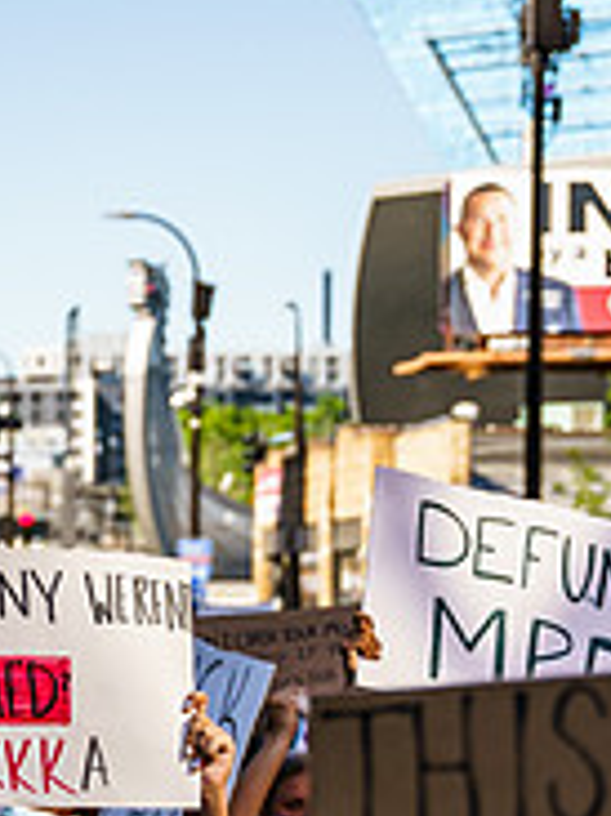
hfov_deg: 10.4
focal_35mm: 141
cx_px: -72
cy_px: 675
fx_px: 3322
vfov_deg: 13.9
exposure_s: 1/1600
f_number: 2.8
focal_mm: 41.4
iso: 200
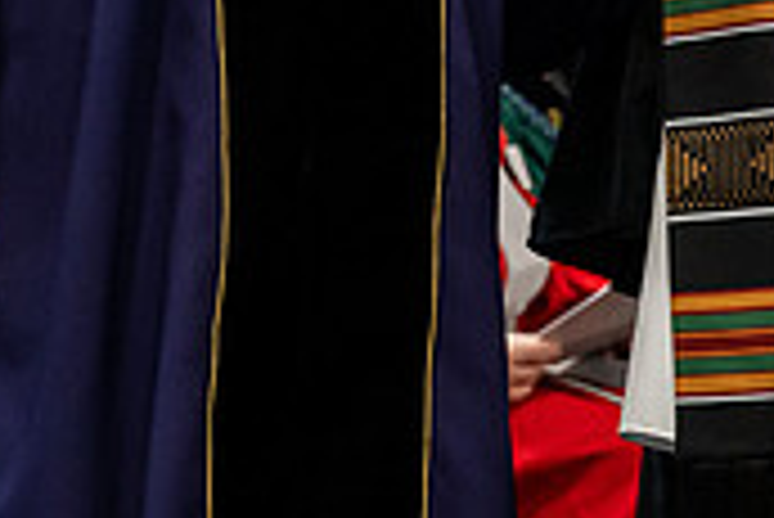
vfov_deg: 4.7
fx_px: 6240
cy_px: -291
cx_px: 378
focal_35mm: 290
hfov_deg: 7.1
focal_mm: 86
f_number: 4.5
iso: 4000
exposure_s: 1/200
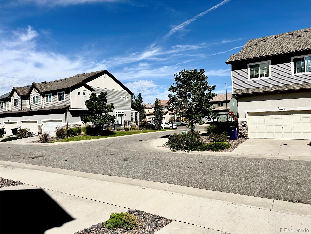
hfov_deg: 71.6
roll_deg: +2.1
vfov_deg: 56.8
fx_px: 216
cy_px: 117
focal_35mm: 24
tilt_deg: -0.3
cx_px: 156
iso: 80
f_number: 1.78
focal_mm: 6.86
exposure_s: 1/8197
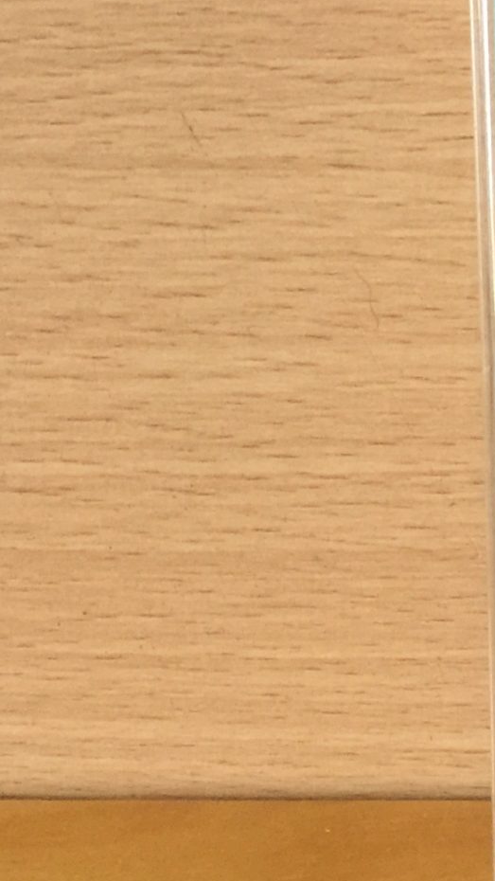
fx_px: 2030
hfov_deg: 11.9
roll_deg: -1.1
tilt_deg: -19.0
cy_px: 387
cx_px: 1090
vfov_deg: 24.4
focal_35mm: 87
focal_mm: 4.15
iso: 100
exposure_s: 1/17
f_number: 2.2
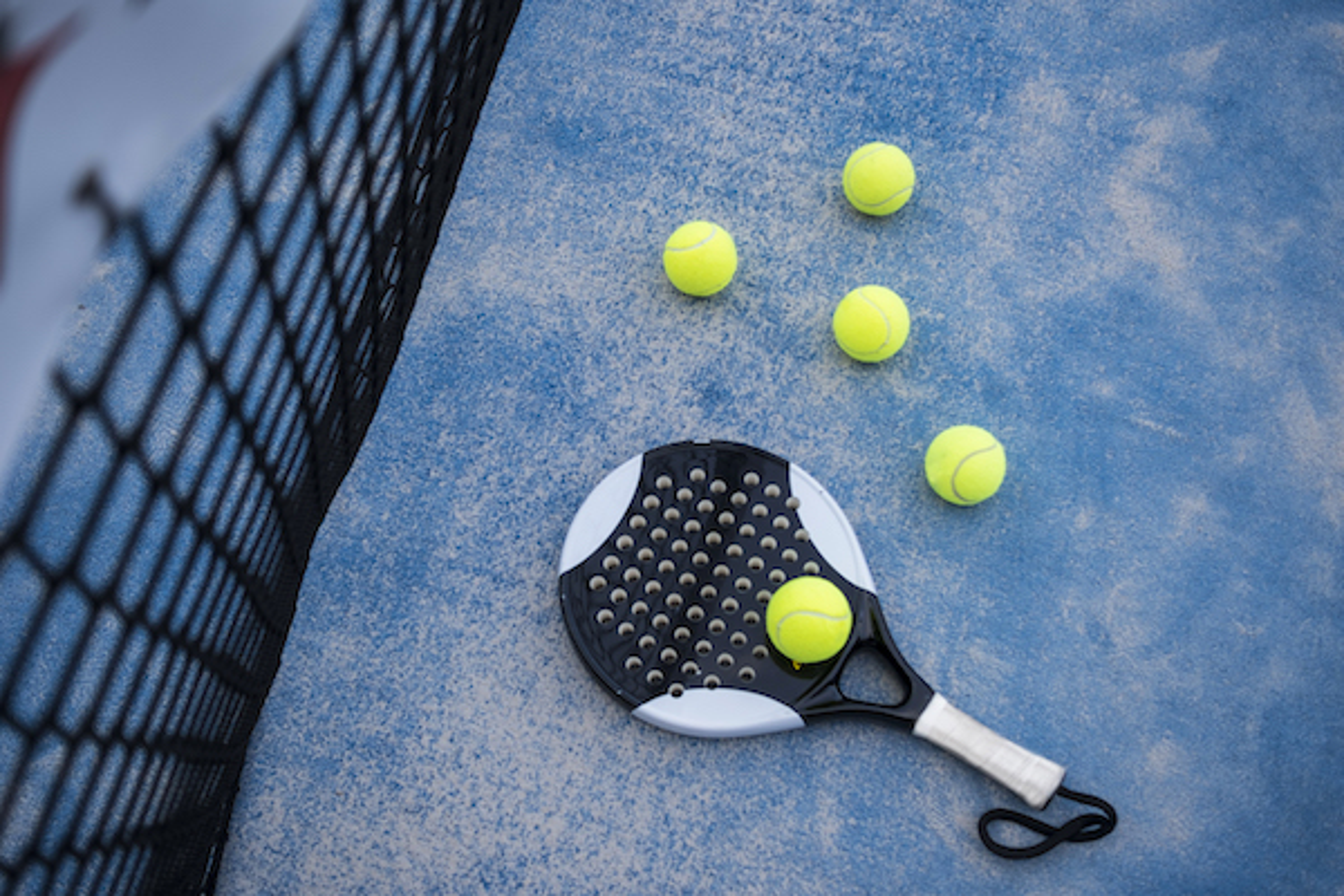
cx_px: 672
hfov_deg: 54.4
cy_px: 448
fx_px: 1307
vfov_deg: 37.9
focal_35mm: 35
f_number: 2.8
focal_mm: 23
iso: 200
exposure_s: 1/500
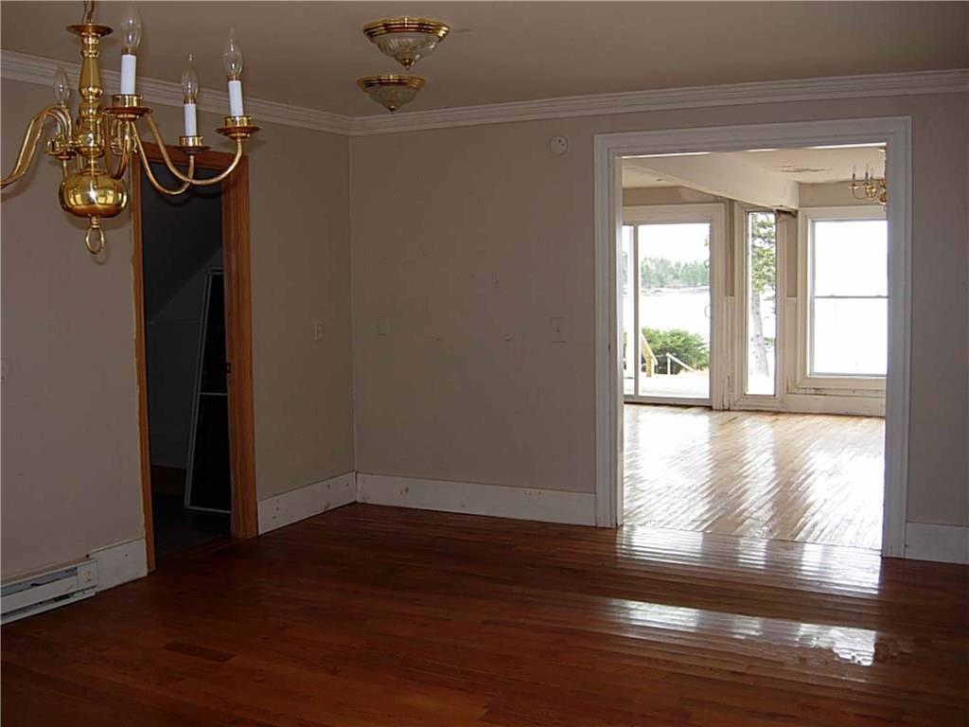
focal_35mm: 36
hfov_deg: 51.4
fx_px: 1008
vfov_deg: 39.7
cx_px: 484
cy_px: 364
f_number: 2.7
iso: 50
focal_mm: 7.5
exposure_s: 1/55.3
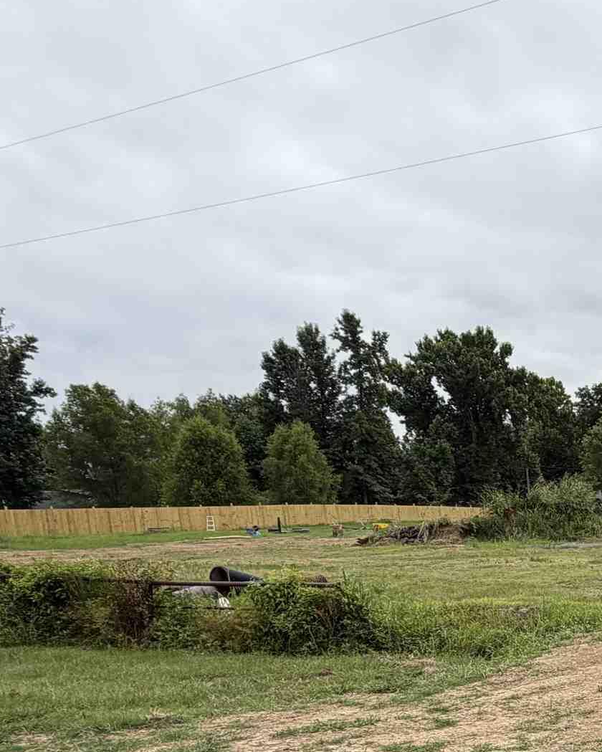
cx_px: 768
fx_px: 890
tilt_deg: -9.5
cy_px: 662
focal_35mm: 40
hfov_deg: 30.2
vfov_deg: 42.4
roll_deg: +1.8
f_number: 2.2
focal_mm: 2.22
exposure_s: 1/864
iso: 20
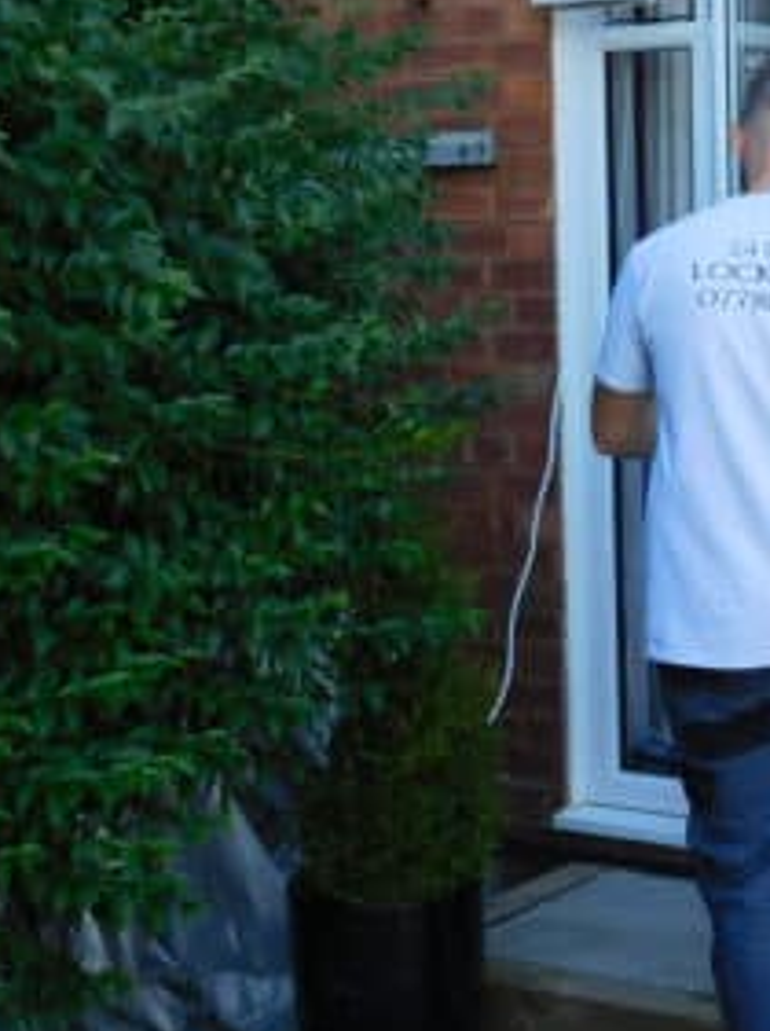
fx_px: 2289
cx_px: 818
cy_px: 437
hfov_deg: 18.5
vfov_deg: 25.3
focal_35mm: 77
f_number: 3.5
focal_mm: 6.3
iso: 125
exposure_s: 1/160
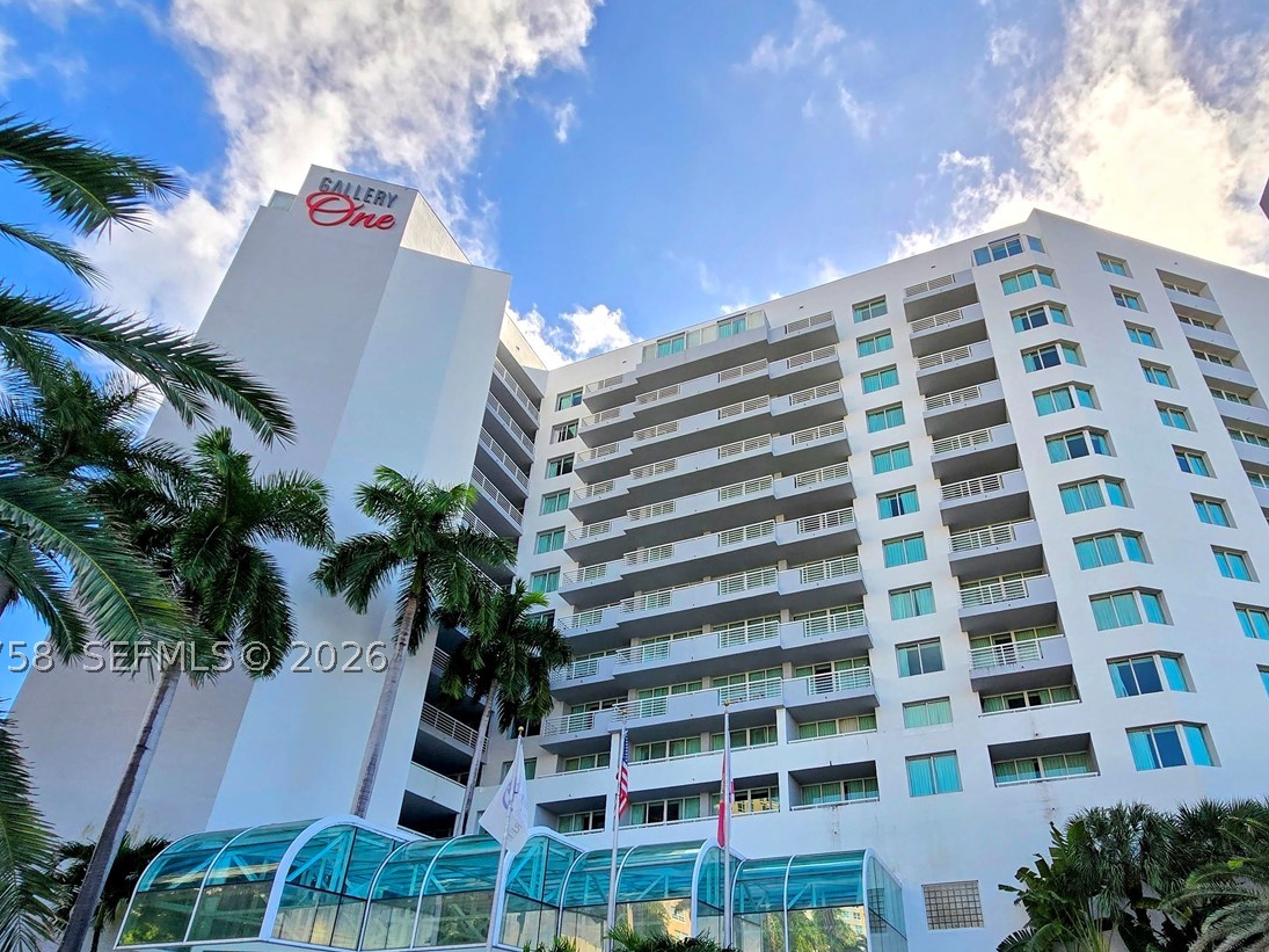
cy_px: 656
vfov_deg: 66.3
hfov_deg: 83.9
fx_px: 696
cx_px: 743
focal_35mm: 19
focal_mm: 2.2
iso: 50
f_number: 2.2
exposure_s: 1/1728
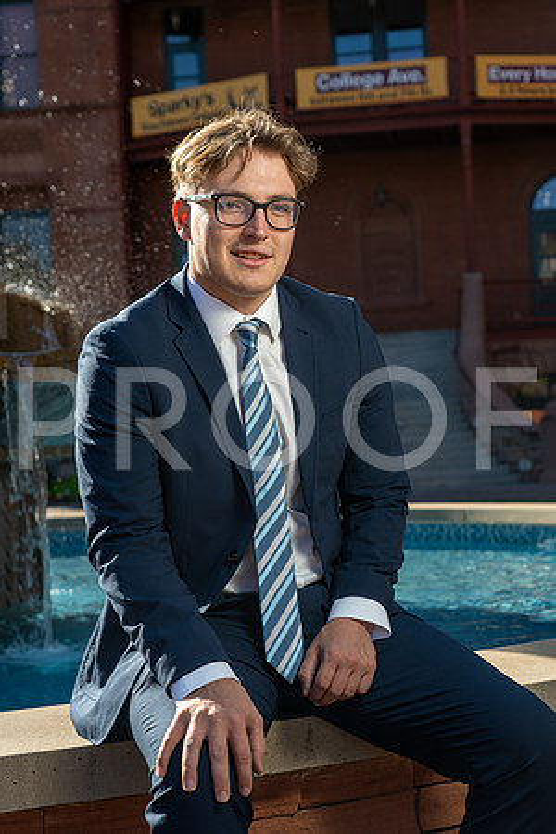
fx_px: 1367
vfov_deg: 33.9
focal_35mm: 59
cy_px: 417
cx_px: 278
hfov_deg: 23.0
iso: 50
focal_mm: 59
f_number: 5.6
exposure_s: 1/200
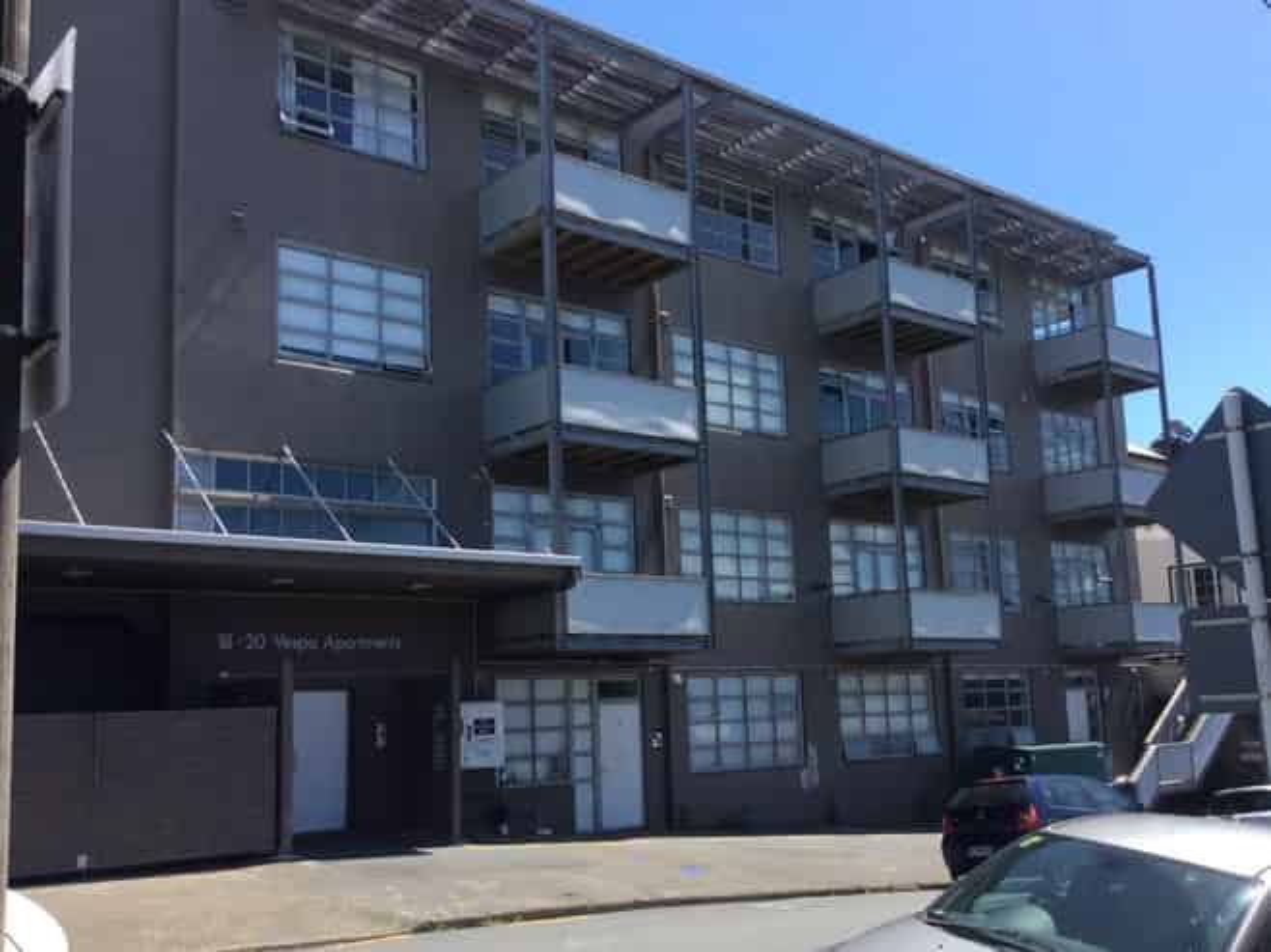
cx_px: 636
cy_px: 476
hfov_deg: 56.8
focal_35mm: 32
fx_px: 1175
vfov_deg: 44.1
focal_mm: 3.3
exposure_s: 1/1003
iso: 32
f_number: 2.4
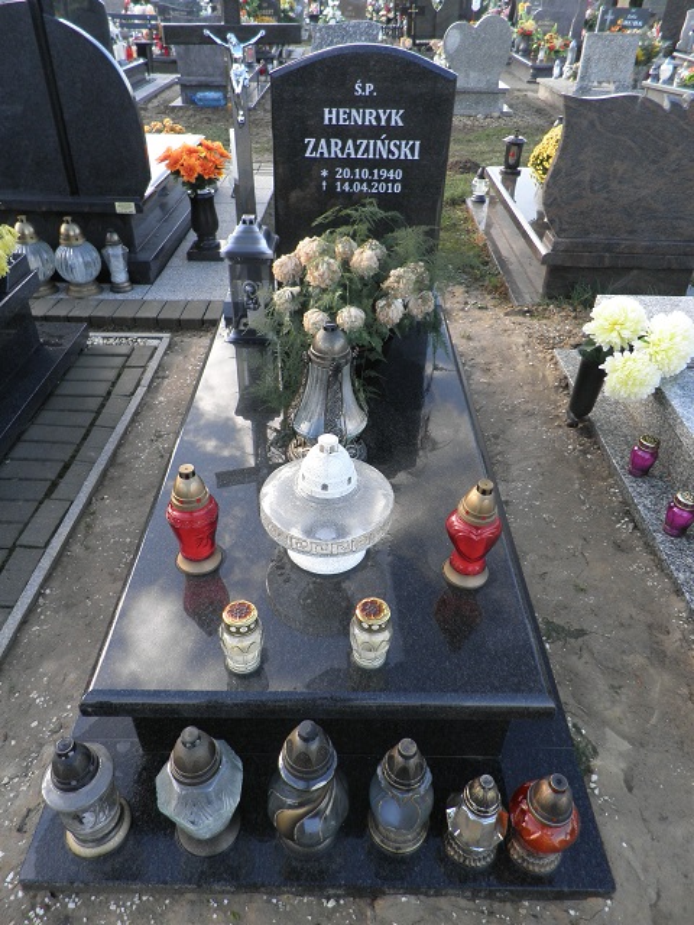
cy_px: 462
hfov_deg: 56.8
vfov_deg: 71.6
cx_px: 347
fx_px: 642
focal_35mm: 24
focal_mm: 4.3
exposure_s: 1/60
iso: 64
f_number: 3.3
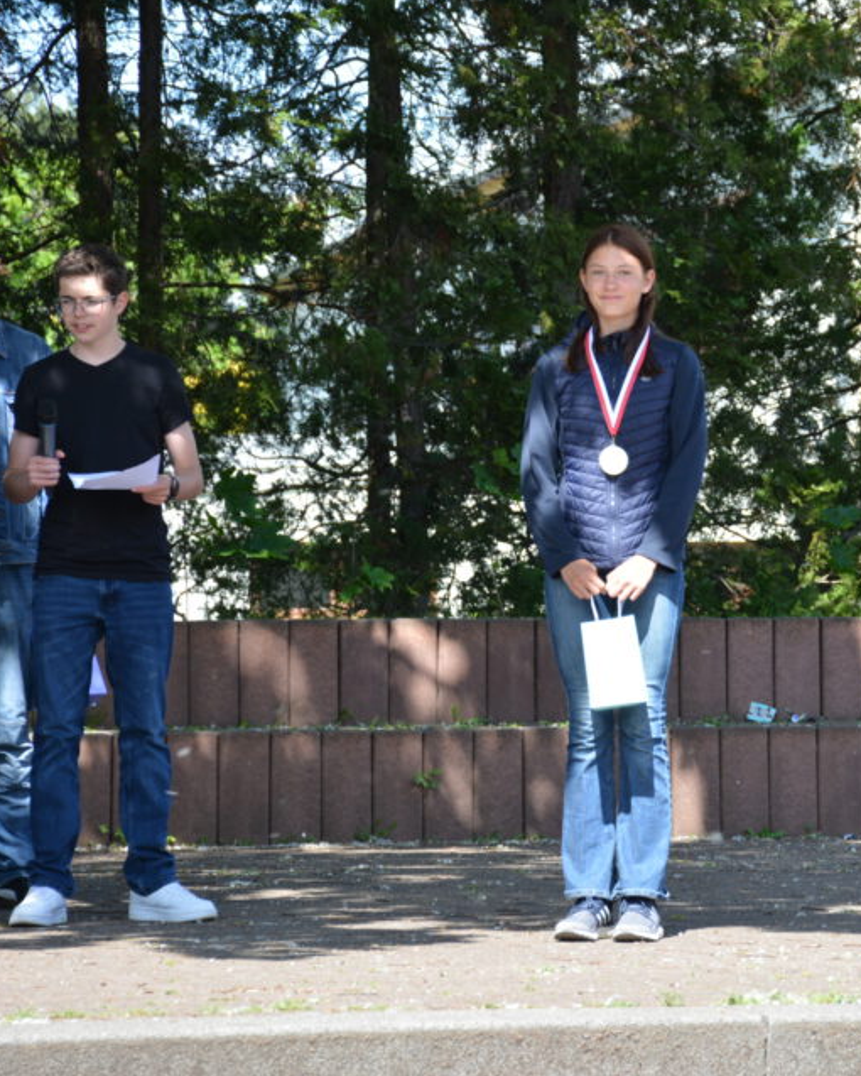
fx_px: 6081
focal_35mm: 191
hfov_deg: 8.1
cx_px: 721
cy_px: 536
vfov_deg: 10.1
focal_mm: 90
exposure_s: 1/200
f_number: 7.1
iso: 200
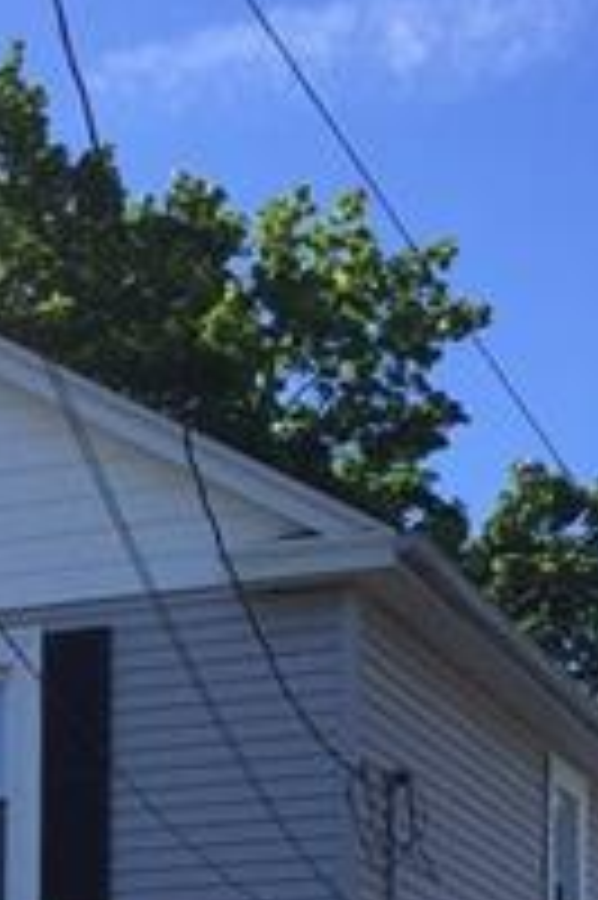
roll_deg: -1.5
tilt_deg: +4.7
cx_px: -45
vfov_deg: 16.4
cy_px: 1256
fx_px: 2895
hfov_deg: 11.6
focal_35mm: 116
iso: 32
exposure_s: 1/1099
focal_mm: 4.15
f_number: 2.2
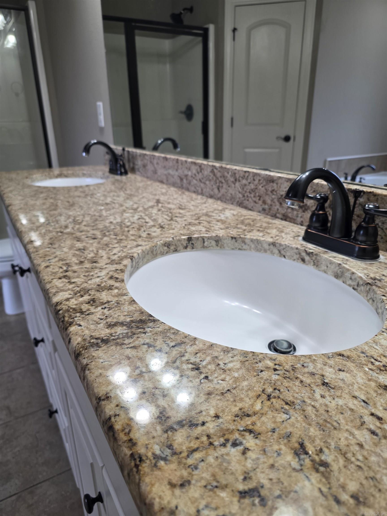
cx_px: 194
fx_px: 343
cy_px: 258
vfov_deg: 73.9
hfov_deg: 58.9
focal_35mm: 23
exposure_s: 1/120
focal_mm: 6.3
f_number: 1.7
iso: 125
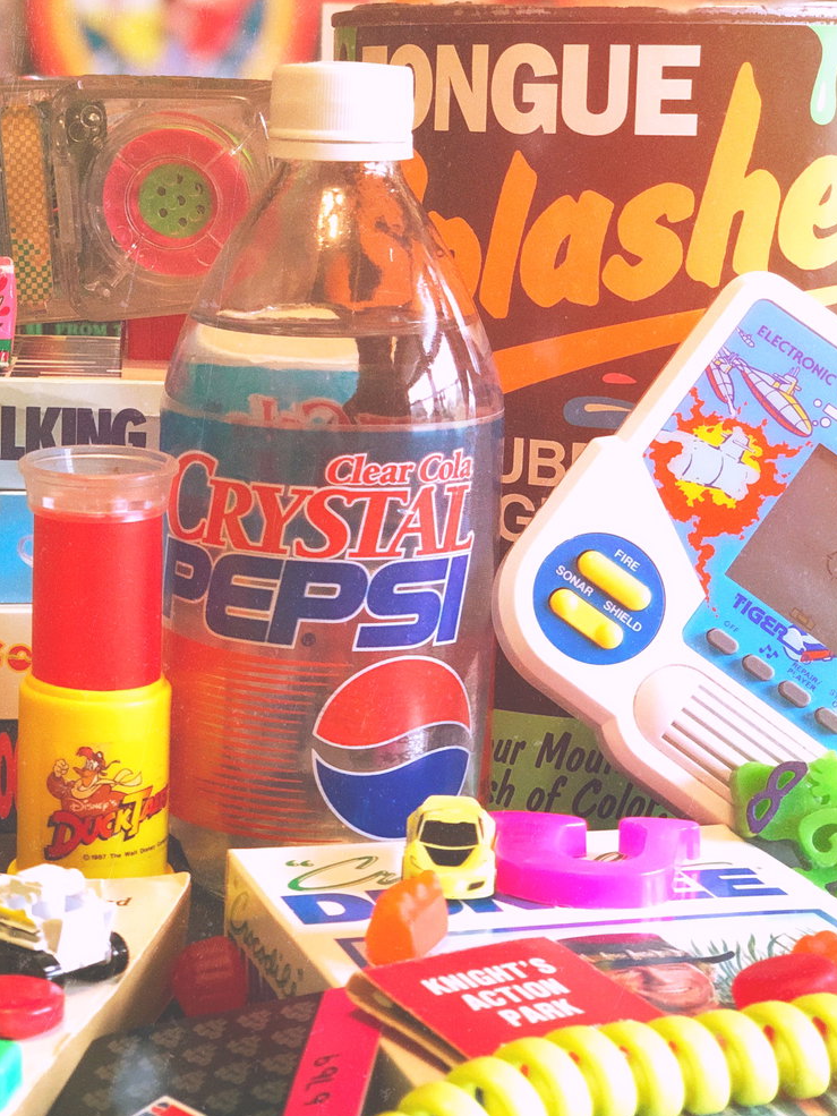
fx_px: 2450
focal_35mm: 76
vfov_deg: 25.6
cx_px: 229
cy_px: 470
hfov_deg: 19.3
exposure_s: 1/24
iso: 160
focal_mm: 6
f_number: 2.4
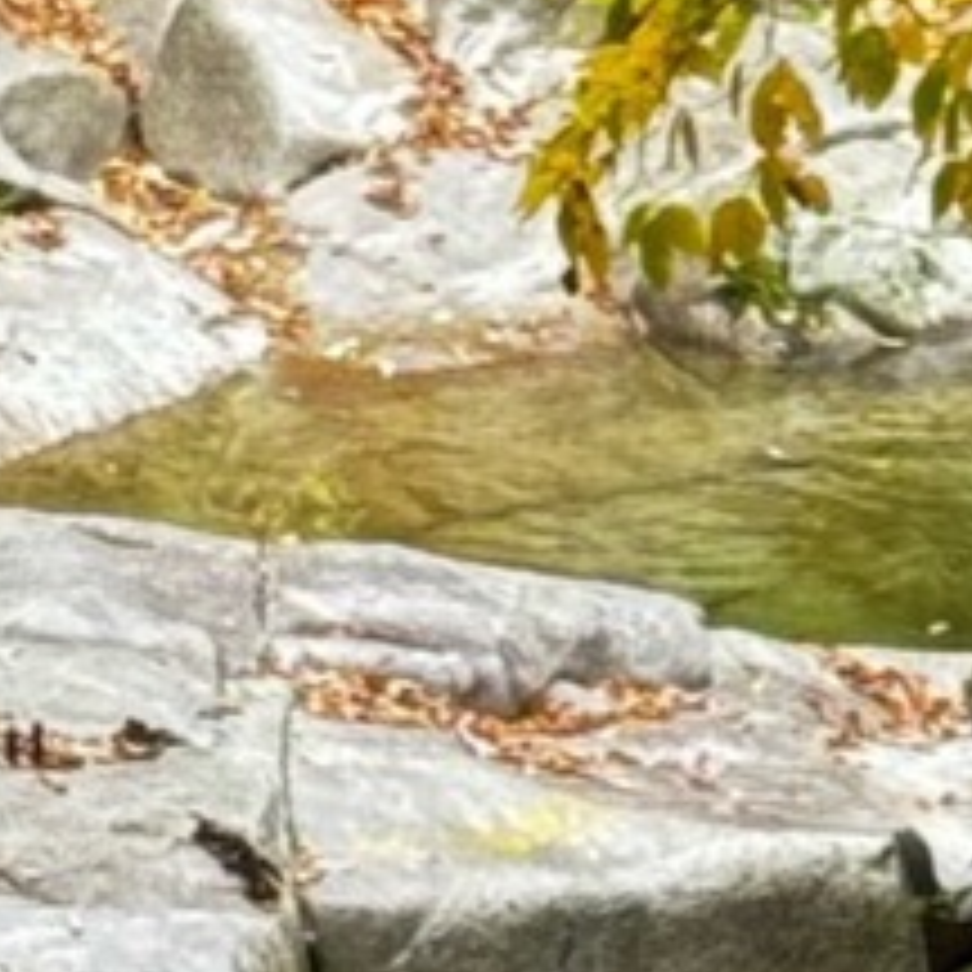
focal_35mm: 393
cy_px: -968
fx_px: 12485
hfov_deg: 4.4
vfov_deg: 4.4
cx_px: -297
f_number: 1.78
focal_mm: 6.76
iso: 100
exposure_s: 1/75
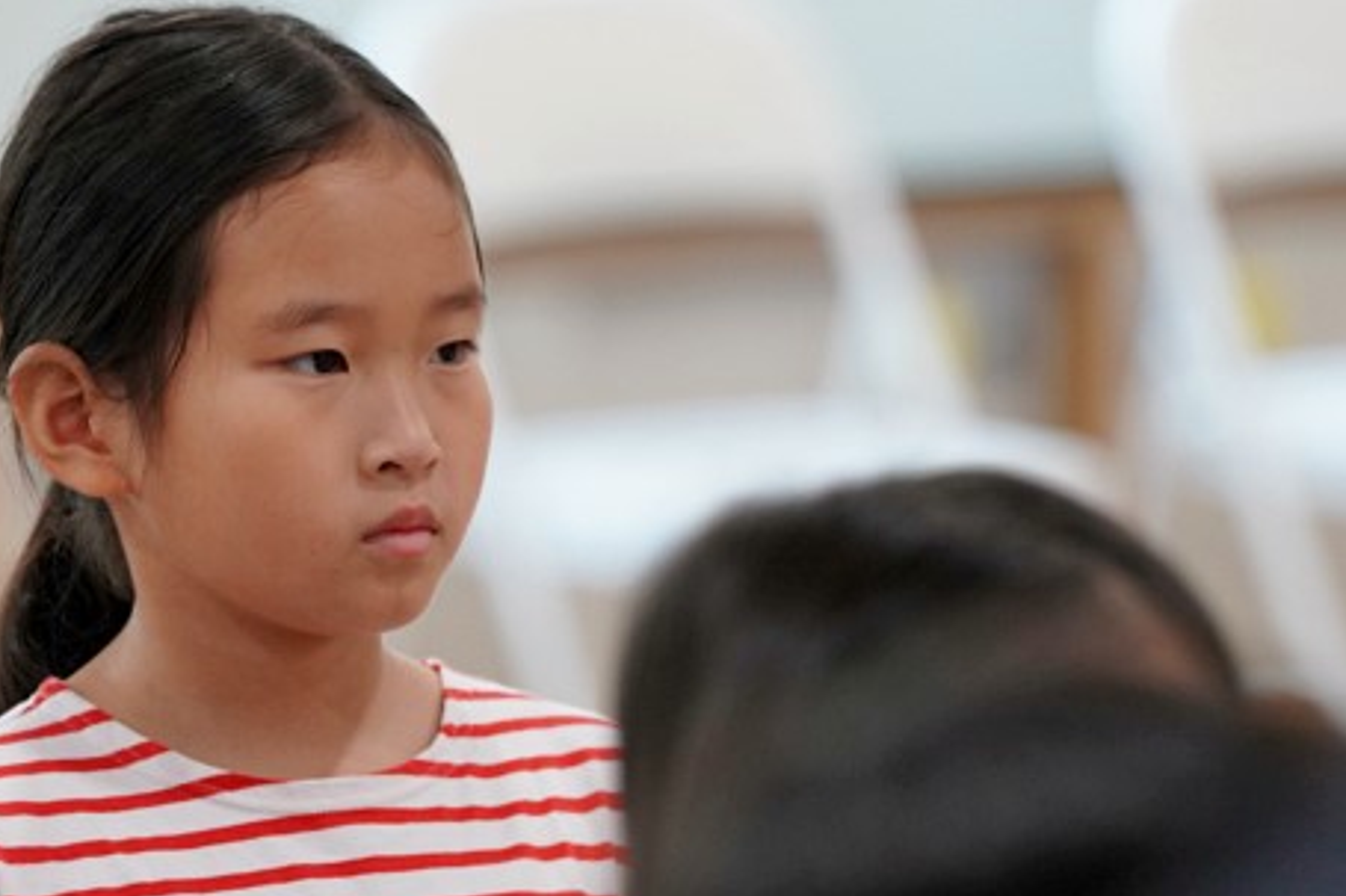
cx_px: 222
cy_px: 364
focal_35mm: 396
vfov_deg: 3.5
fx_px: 14800
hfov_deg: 5.2
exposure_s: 1/250
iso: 2000
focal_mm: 200
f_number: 4
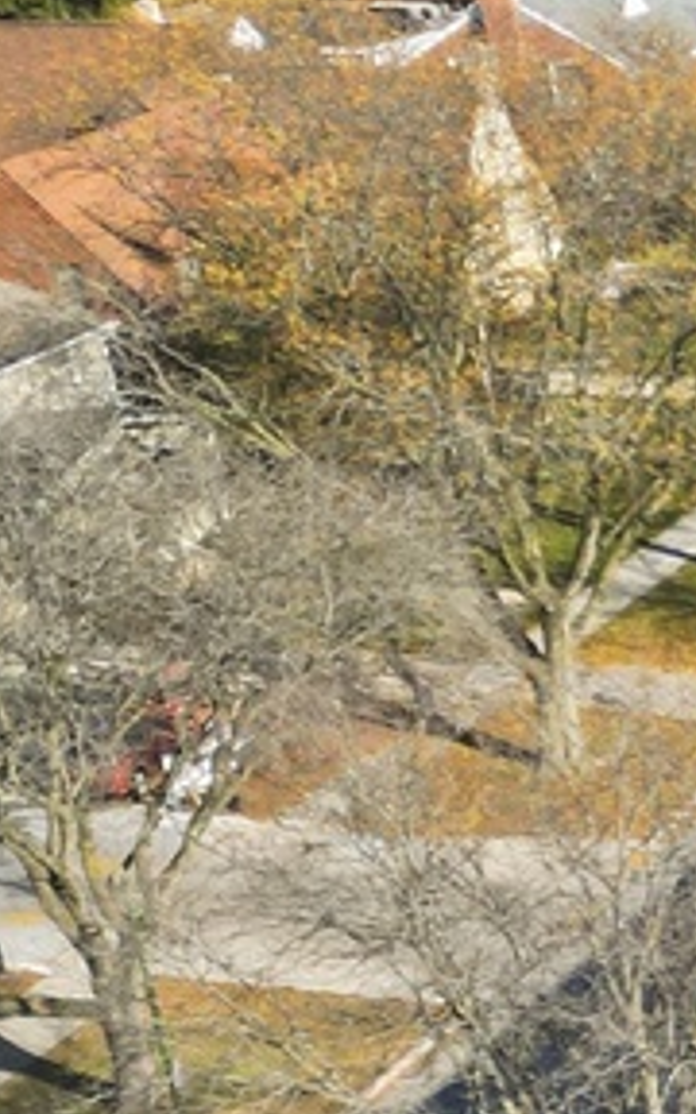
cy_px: 1137
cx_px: 2301
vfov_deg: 16.1
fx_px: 3854
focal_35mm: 127
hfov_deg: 8.2
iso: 200
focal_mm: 6.7
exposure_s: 1/2000
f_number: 1.7
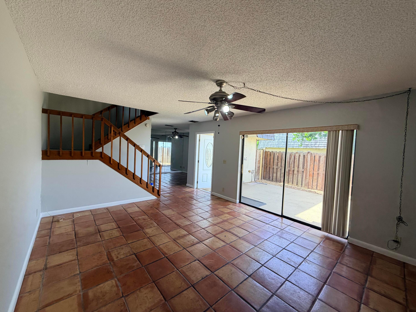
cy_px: 156
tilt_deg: +0.2
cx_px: 208
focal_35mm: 14
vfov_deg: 85.7
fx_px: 168
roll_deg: -1.8
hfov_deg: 102.1
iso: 80
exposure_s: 1/120
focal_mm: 2.22
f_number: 2.2
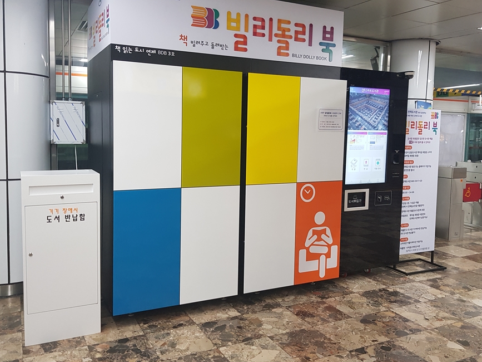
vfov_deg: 46.7
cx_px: 233
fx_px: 418
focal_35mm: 30
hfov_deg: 60.0
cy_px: 160
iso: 125
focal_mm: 4.3
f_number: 1.7
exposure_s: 1/60
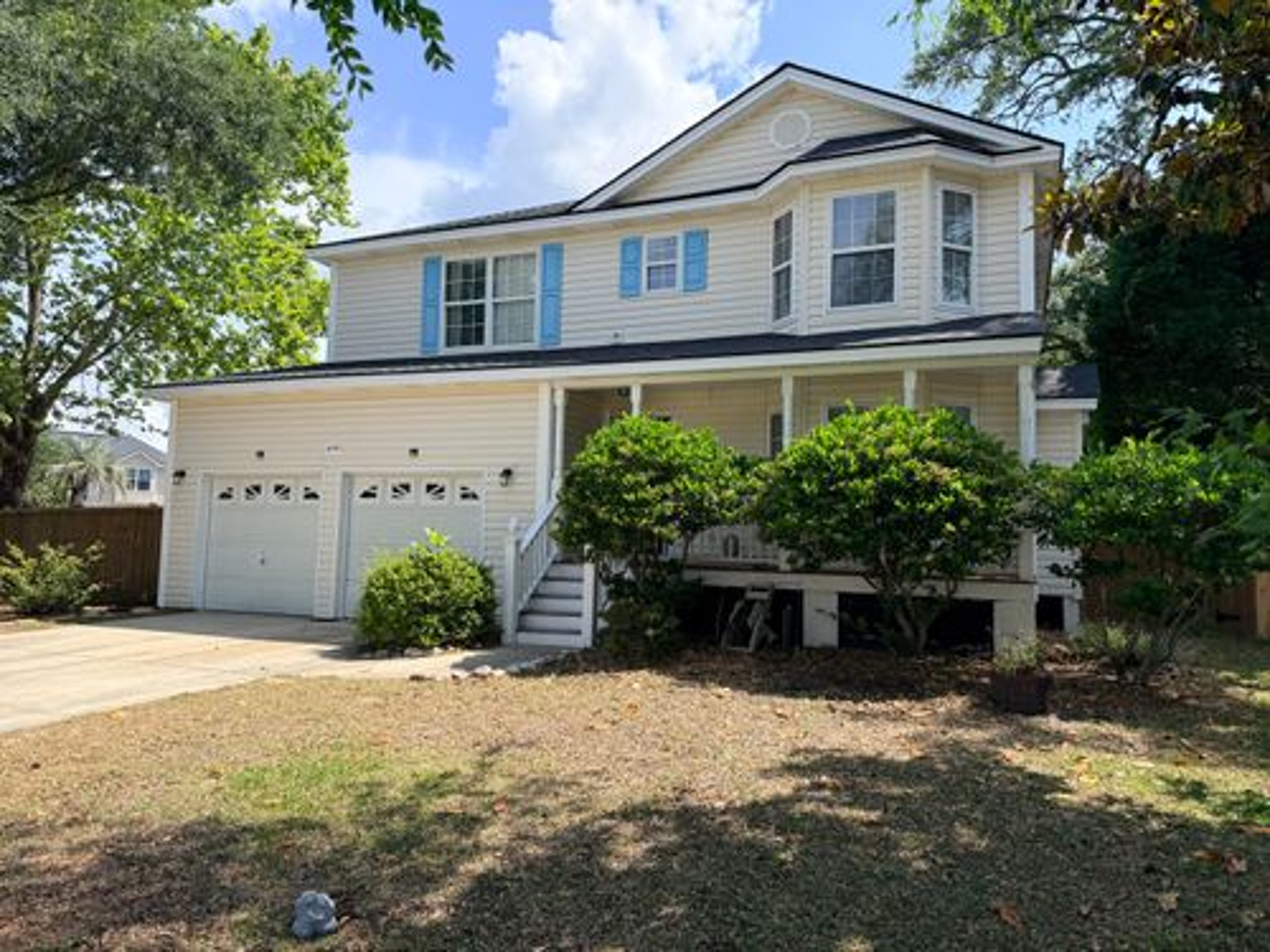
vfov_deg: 56.8
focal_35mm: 24
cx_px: 635
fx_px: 881
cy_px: 476
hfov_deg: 71.6
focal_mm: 6.76
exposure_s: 1/3279
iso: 100
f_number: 1.78
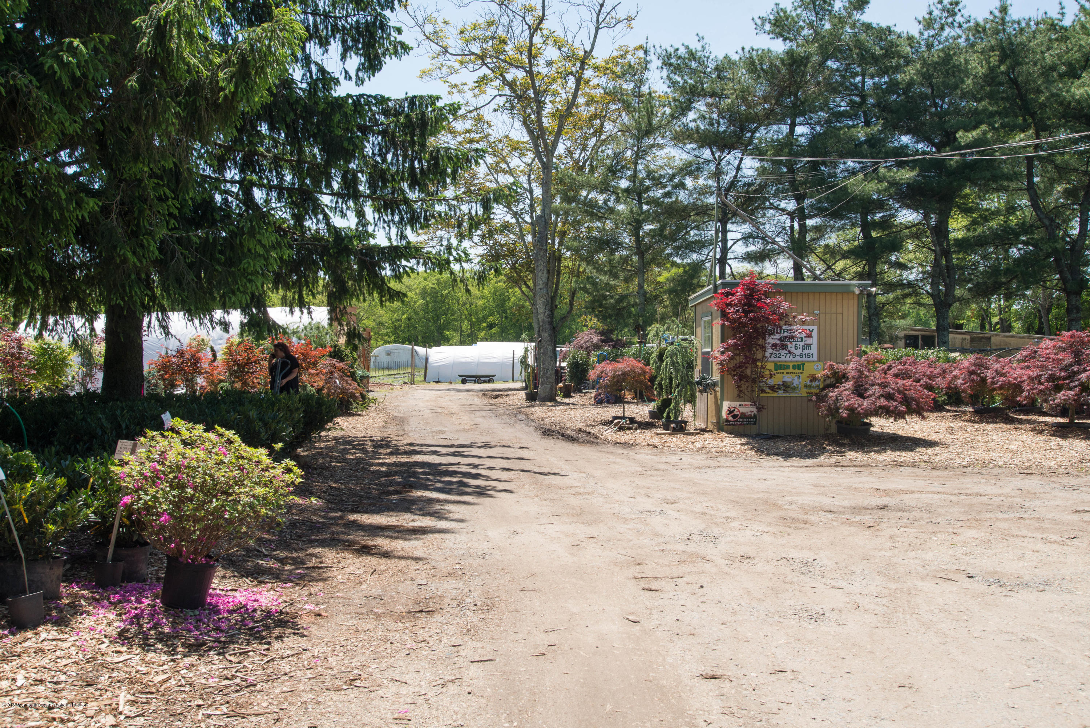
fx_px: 1060
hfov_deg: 54.4
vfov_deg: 37.9
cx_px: 545
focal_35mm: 35
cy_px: 364
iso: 500
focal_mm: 35
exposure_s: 1/400
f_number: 11
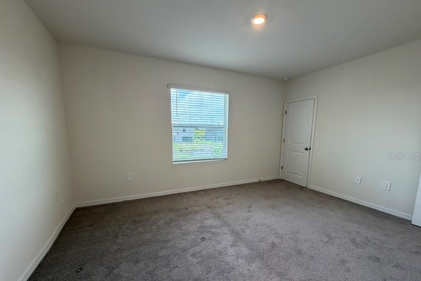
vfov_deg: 77.1
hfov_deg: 100.4
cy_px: 156
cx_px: 210
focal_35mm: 15
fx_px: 175
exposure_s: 1/120
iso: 200
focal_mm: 2.22
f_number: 2.2
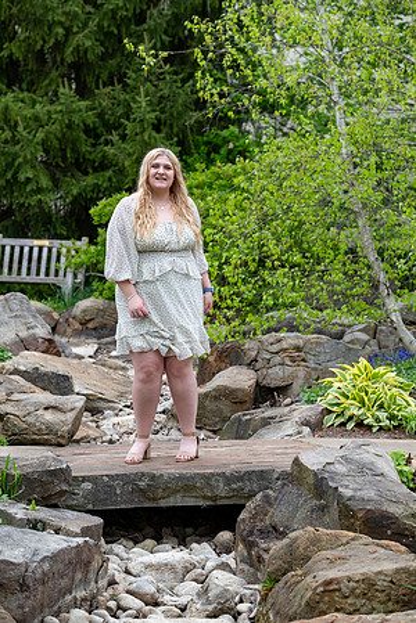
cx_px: 208
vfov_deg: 19.1
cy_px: 312
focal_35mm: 107
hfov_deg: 12.8
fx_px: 1855
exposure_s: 1/400
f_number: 4
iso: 250
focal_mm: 71.5
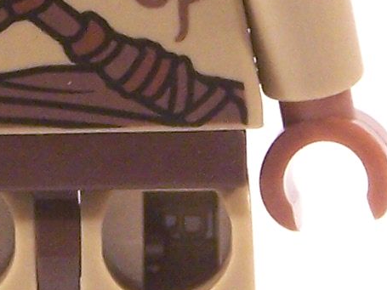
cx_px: 96
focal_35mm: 662
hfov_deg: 3.0
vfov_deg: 2.2
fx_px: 7399
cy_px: -145
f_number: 3.6
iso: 200
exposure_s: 1/20
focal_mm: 19.4
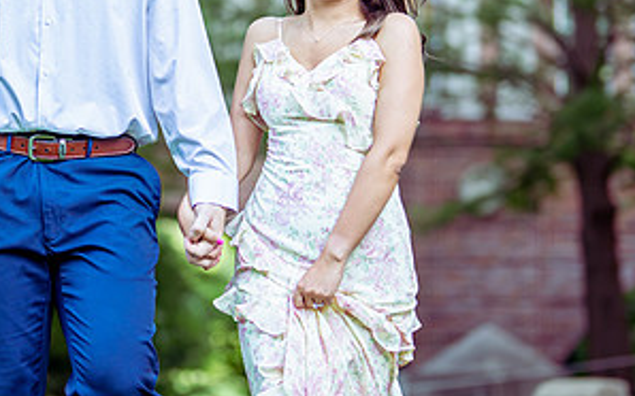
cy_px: 63
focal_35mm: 127
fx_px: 2197
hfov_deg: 16.4
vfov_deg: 10.3
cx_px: 252
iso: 500
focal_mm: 50
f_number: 1.2
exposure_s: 1/1000
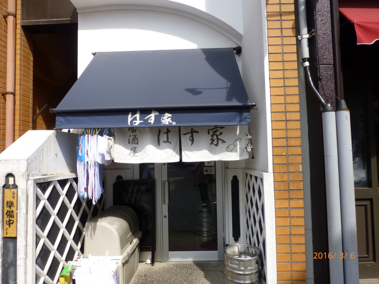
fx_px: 263
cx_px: 190
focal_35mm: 24
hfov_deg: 71.6
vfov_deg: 56.8
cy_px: 142
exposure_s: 1/640
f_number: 4
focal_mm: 4.3
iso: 100
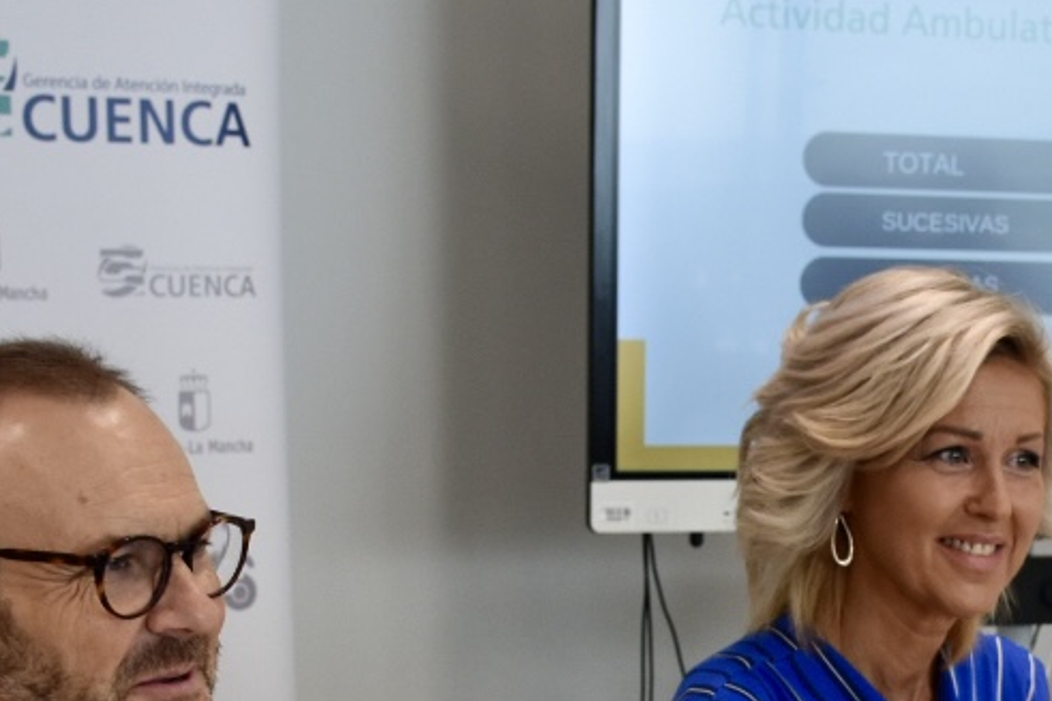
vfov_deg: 14.3
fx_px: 2727
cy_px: 763
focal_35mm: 93
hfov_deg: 21.3
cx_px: 952
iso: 400
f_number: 5
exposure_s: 1/100
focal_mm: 23
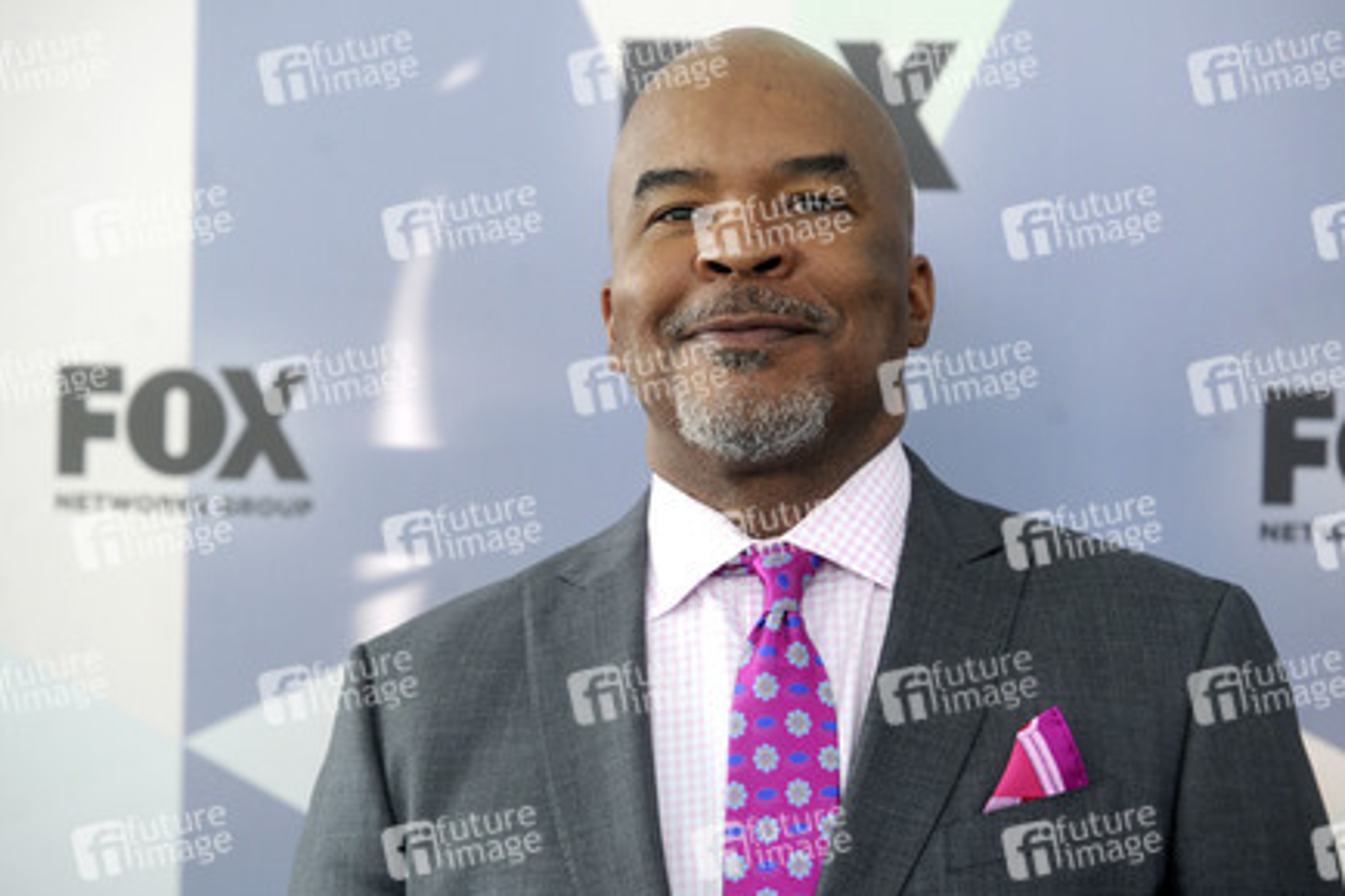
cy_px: 456
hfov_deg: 14.7
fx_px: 5228
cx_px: 688
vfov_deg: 9.8
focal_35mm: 140
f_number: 5
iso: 1600
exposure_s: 1/320
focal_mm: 135
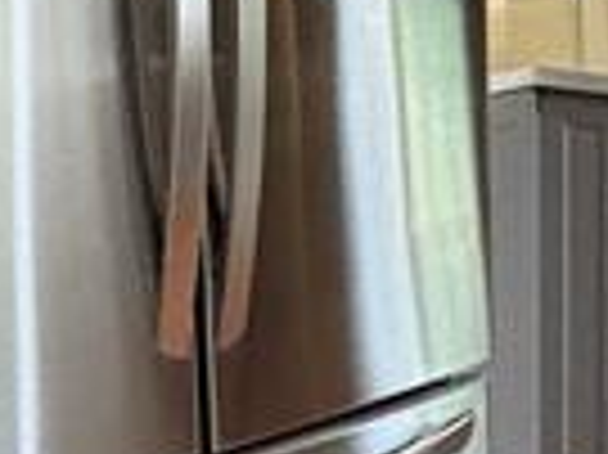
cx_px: 302
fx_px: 1860
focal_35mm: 106
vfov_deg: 13.9
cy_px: 148
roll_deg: +1.3
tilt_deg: -11.0
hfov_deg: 18.6
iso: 800
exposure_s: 1/60
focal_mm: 2.22
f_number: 2.2
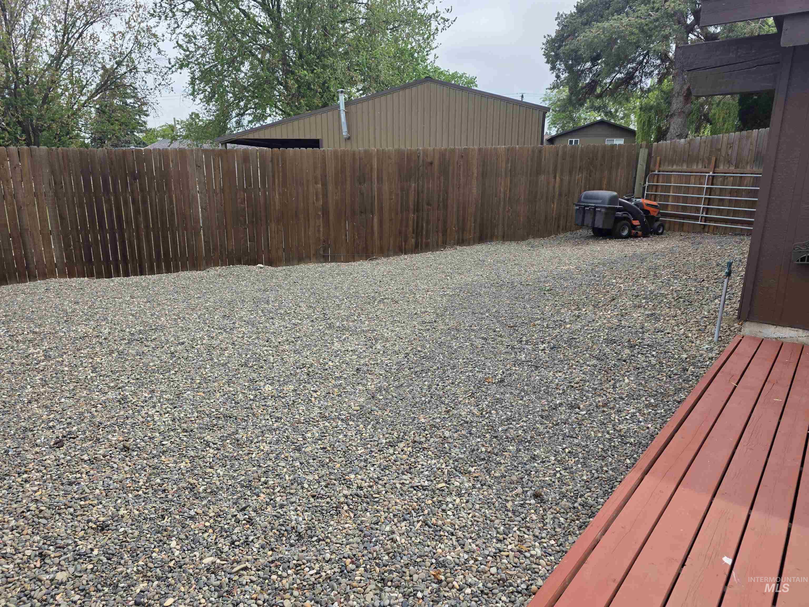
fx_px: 538
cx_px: 404
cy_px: 304
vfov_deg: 58.9
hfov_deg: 73.9
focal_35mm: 23
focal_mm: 6.3
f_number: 1.7
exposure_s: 1/3168
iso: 80
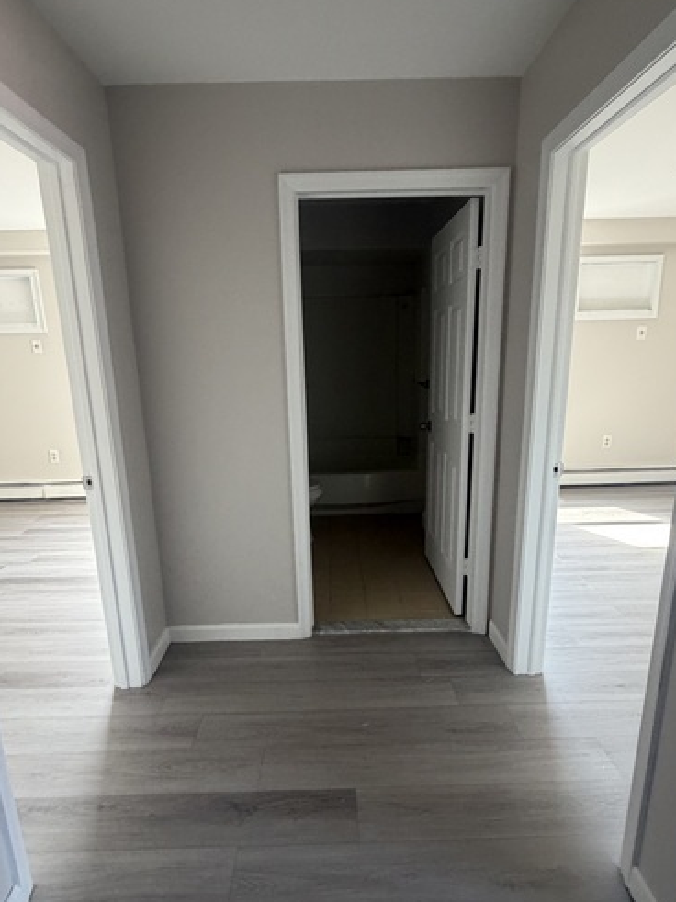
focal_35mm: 19
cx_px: 336
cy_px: 468
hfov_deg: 68.7
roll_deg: +0.9
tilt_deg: -12.7
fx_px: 495
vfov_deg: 84.6
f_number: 2.2
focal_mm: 2.22
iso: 250
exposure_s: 1/121
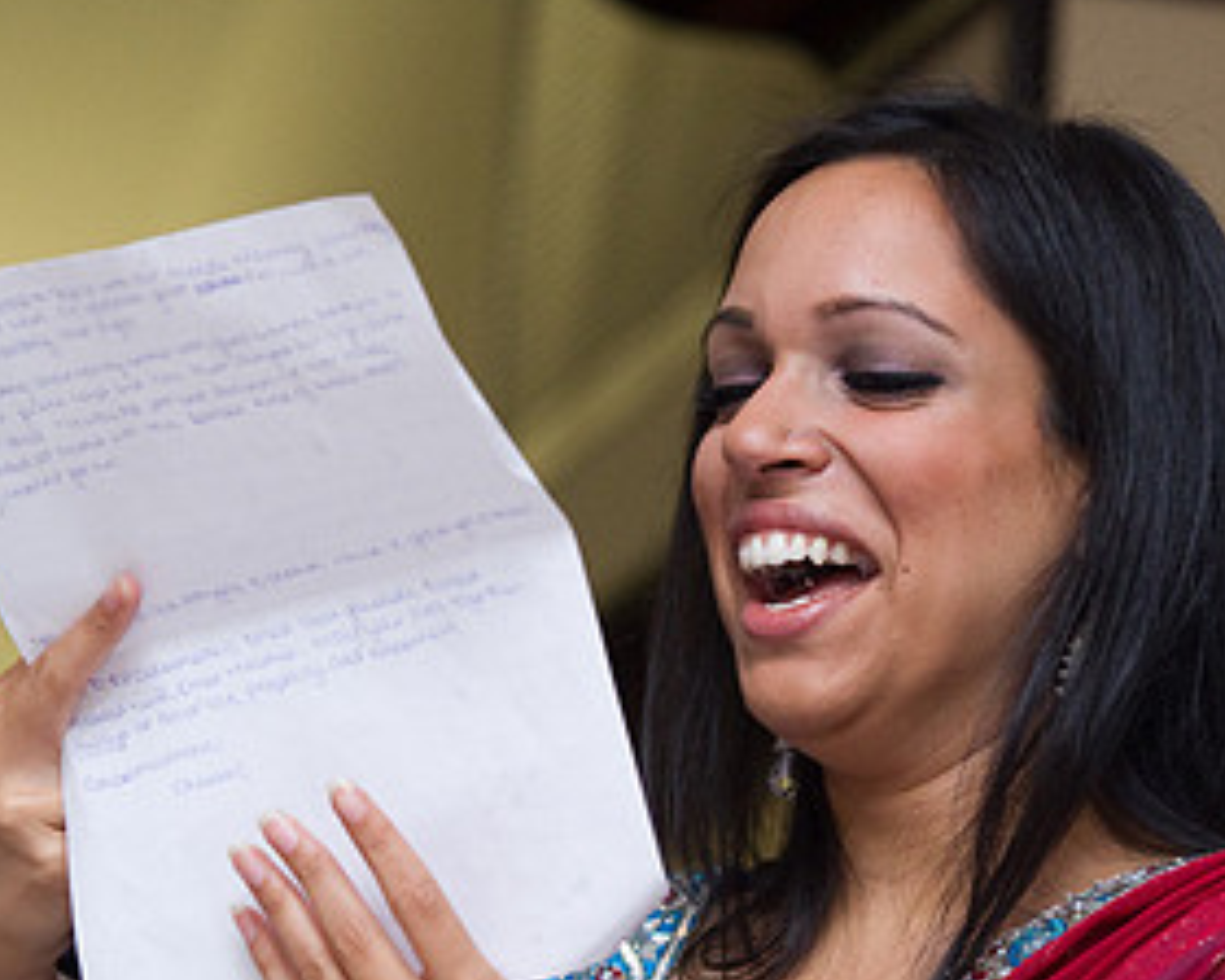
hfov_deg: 5.4
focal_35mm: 357
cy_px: 602
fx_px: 12943
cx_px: 201
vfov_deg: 4.3
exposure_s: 1/180
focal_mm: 122.5
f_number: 5
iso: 400
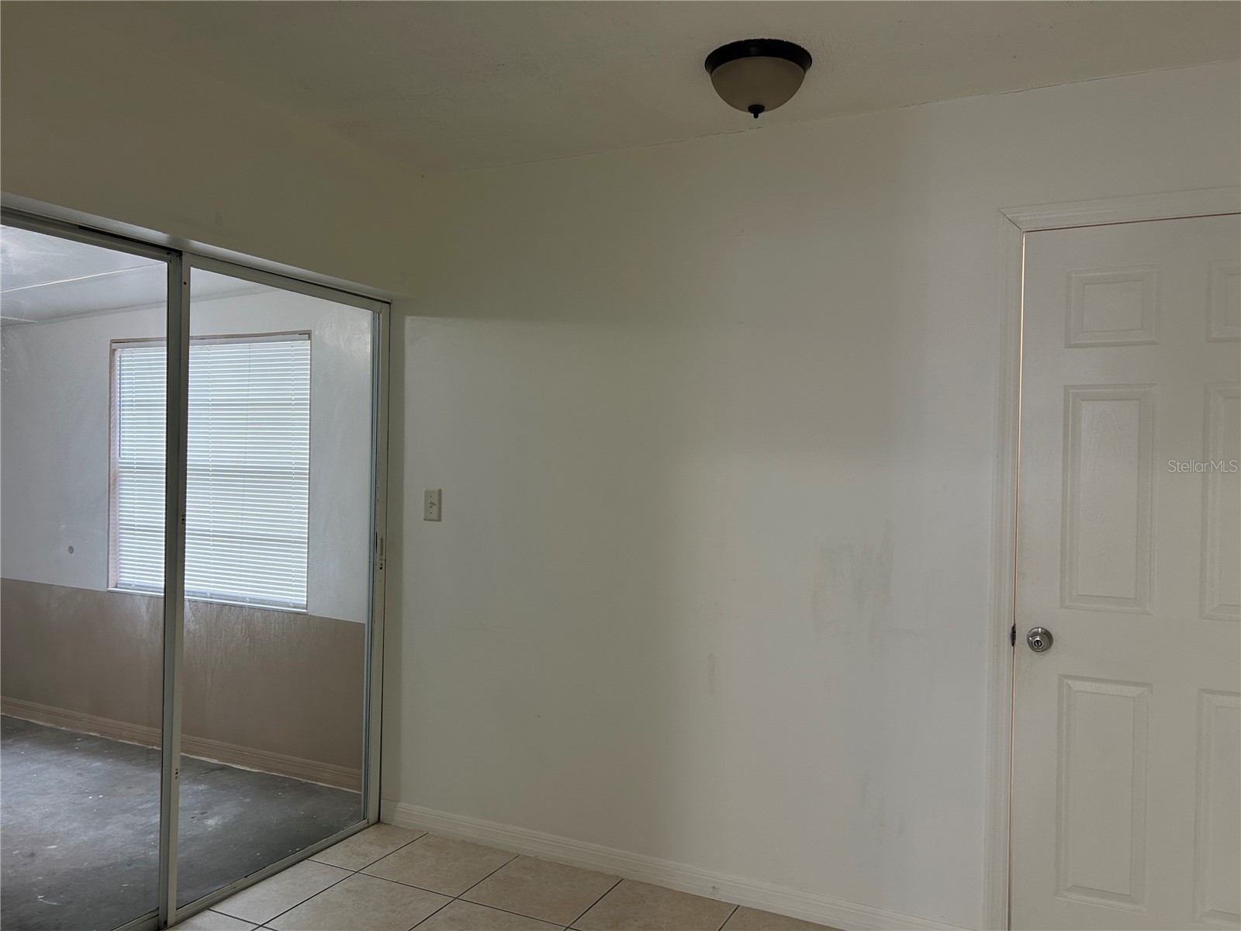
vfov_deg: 53.1
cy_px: 466
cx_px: 620
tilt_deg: -1.5
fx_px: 932
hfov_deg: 67.3
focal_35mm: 26
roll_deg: -1.5
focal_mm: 5.7
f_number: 1.5
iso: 100
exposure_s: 1/60
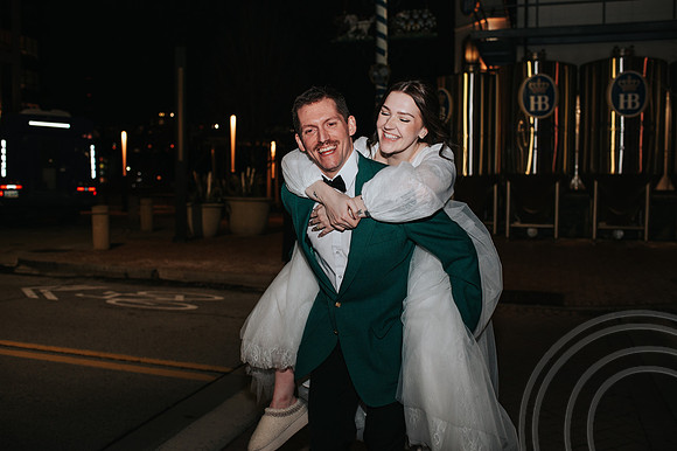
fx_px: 658
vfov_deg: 37.8
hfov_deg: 54.5
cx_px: 338
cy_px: 226
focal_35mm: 35
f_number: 3.2
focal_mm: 35
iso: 800
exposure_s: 1/200
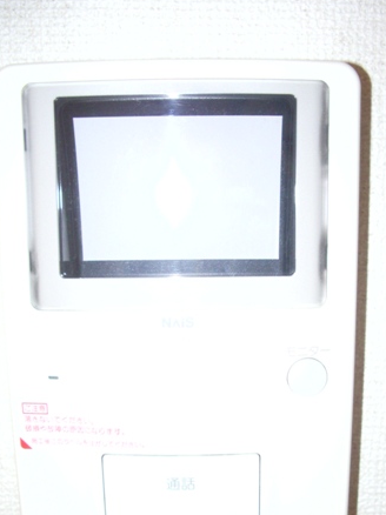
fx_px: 714
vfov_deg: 39.2
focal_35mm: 48
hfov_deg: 30.2
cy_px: 342
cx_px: 219
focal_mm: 5.8
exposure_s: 1/40
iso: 160
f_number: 2.6
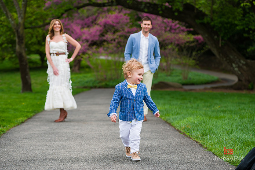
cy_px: 85
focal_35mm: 80
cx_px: 128
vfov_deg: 17.0
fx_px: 566
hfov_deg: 25.4
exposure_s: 1/800
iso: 200
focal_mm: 80
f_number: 3.5
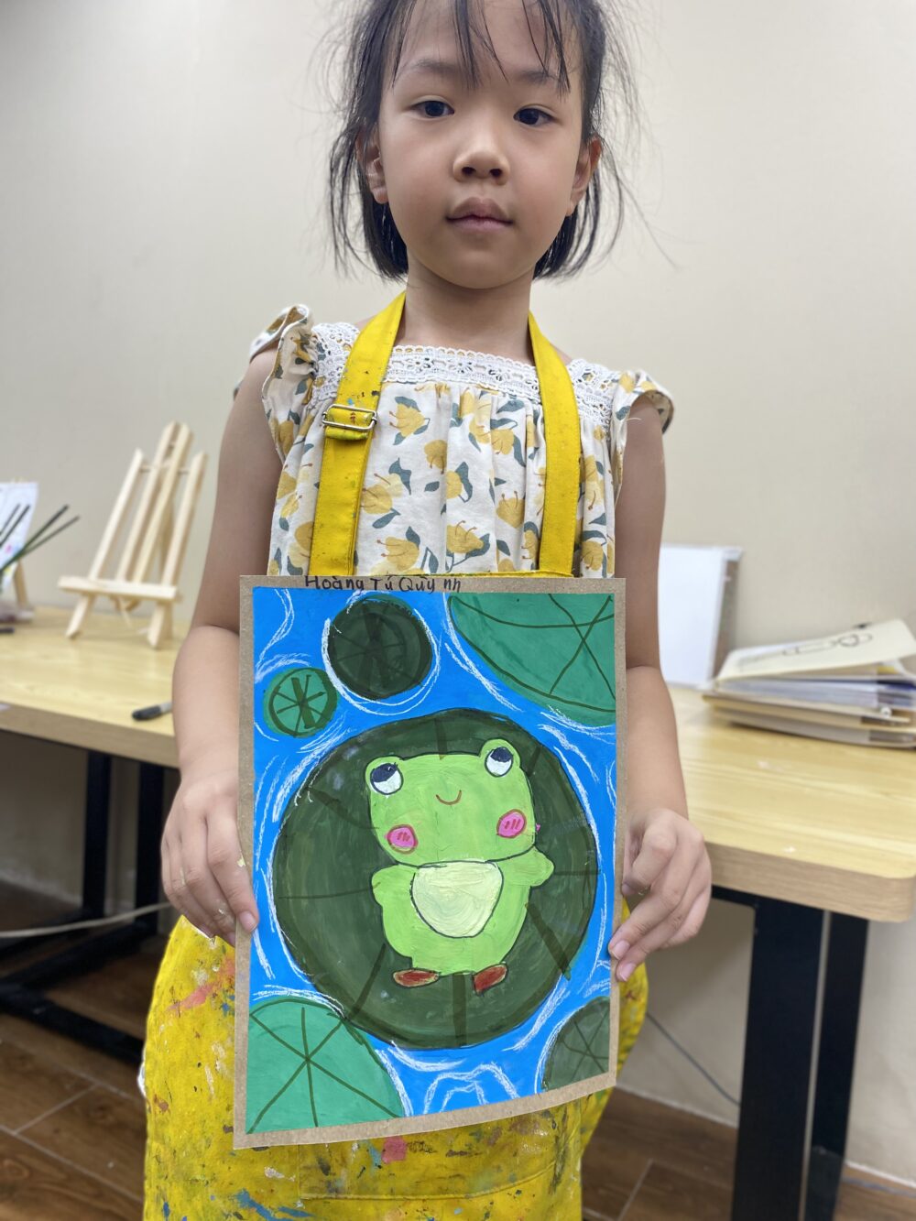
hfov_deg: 53.1
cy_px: 610
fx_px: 917
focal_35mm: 26
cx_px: 458
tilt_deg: -4.0
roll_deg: -2.5
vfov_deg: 67.3
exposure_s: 1/100
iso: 100
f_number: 1.8
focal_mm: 4.25
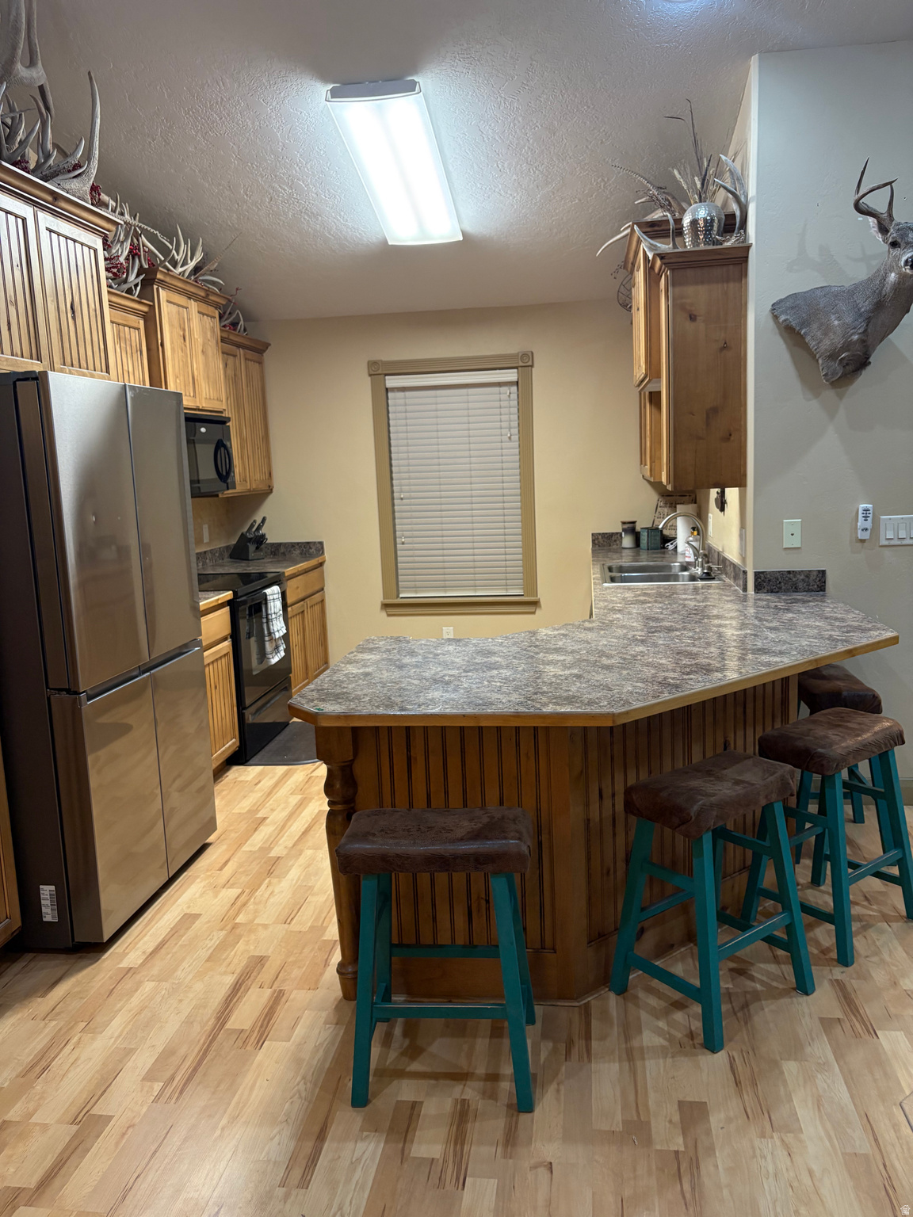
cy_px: 608
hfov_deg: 53.1
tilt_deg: -8.1
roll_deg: +1.8
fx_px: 914
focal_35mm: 26
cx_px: 456
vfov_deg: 67.3
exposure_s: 1/60
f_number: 1.6
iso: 200
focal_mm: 5.96
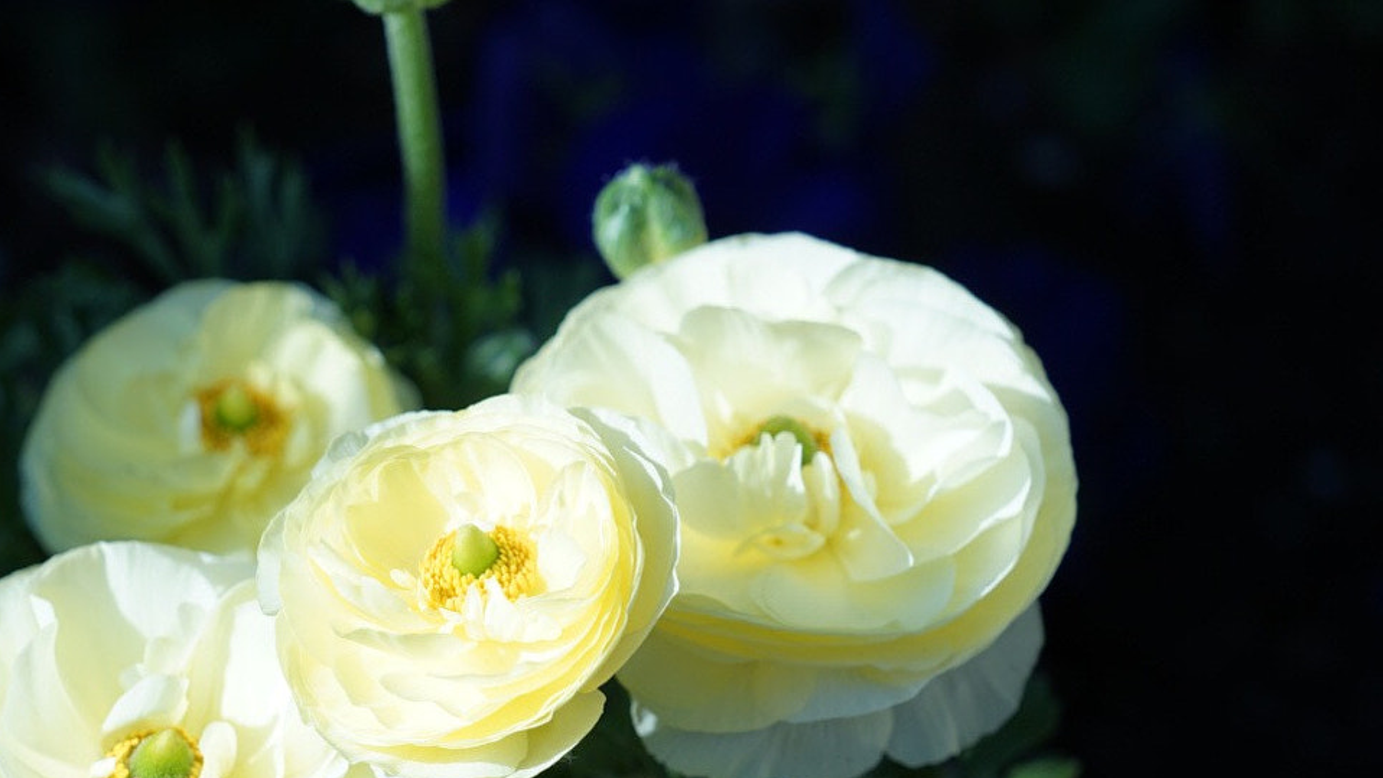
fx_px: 13606
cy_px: 656
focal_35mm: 371
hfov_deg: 5.8
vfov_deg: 3.3
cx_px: 424
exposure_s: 1/400
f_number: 5.6
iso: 100
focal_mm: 212
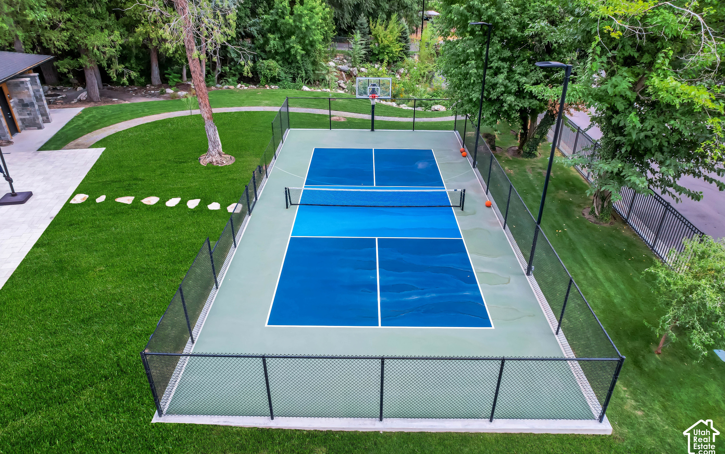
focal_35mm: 23
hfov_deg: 77.1
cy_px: 214
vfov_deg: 53.0
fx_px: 454
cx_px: 359
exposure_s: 1/90
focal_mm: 8.38
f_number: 2.8
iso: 120
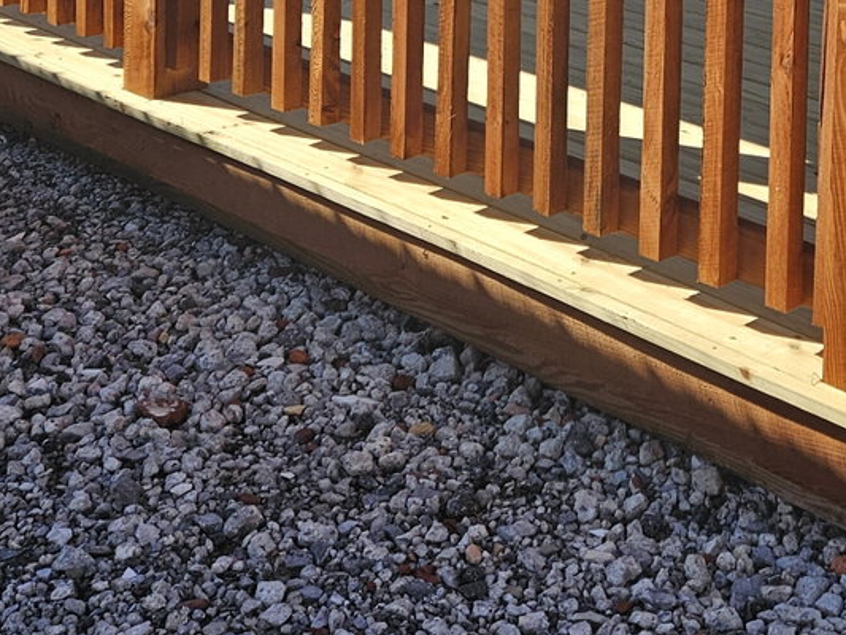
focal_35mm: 69
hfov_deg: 27.3
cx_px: 735
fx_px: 1687
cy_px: -281
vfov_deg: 19.0
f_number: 1.8
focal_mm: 5.4
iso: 32
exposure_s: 1/1517
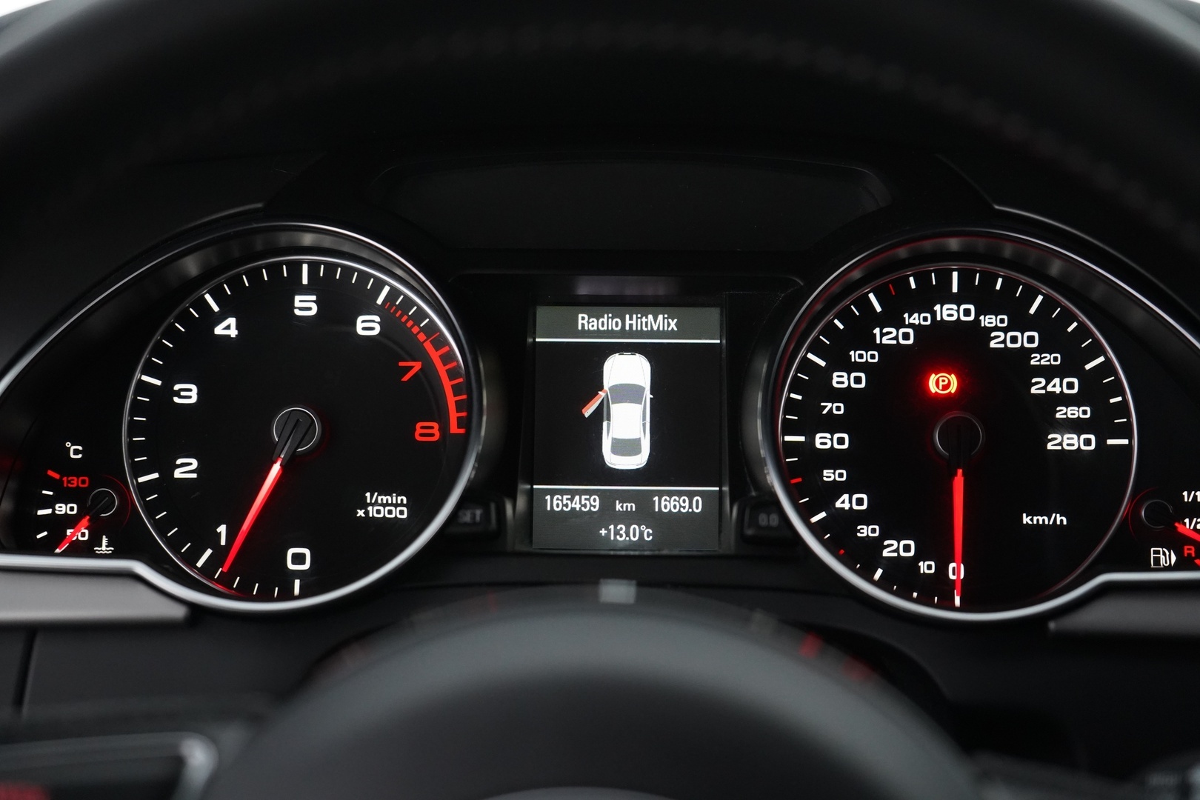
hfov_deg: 31.0
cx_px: 600
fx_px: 2166
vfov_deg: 20.9
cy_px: 400
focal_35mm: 65
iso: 5000
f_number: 5.6
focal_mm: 65
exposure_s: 1/40
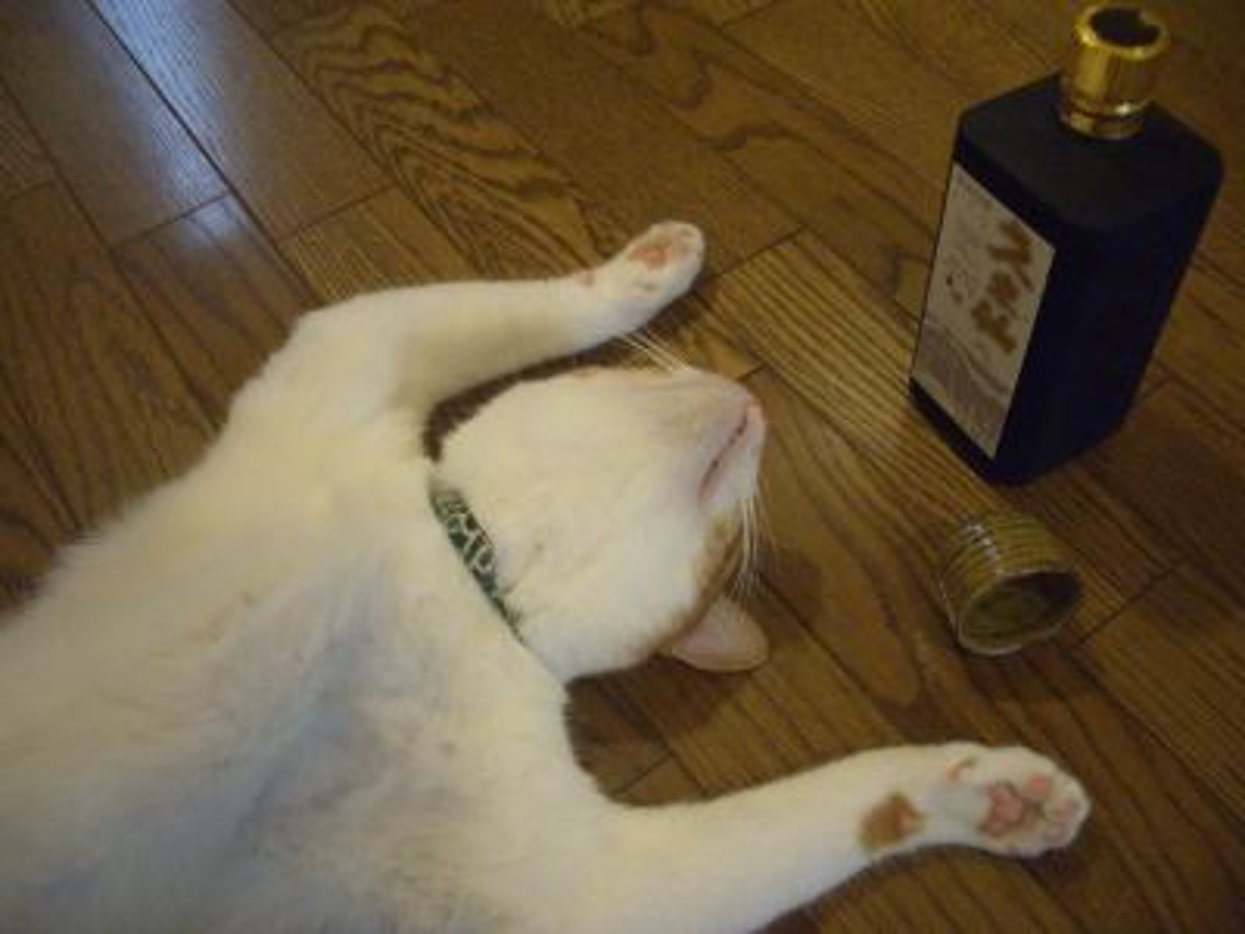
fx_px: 1259
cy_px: 467
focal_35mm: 35
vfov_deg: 40.7
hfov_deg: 52.6
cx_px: 622
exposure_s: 1/10
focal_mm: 5.8
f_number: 2.6
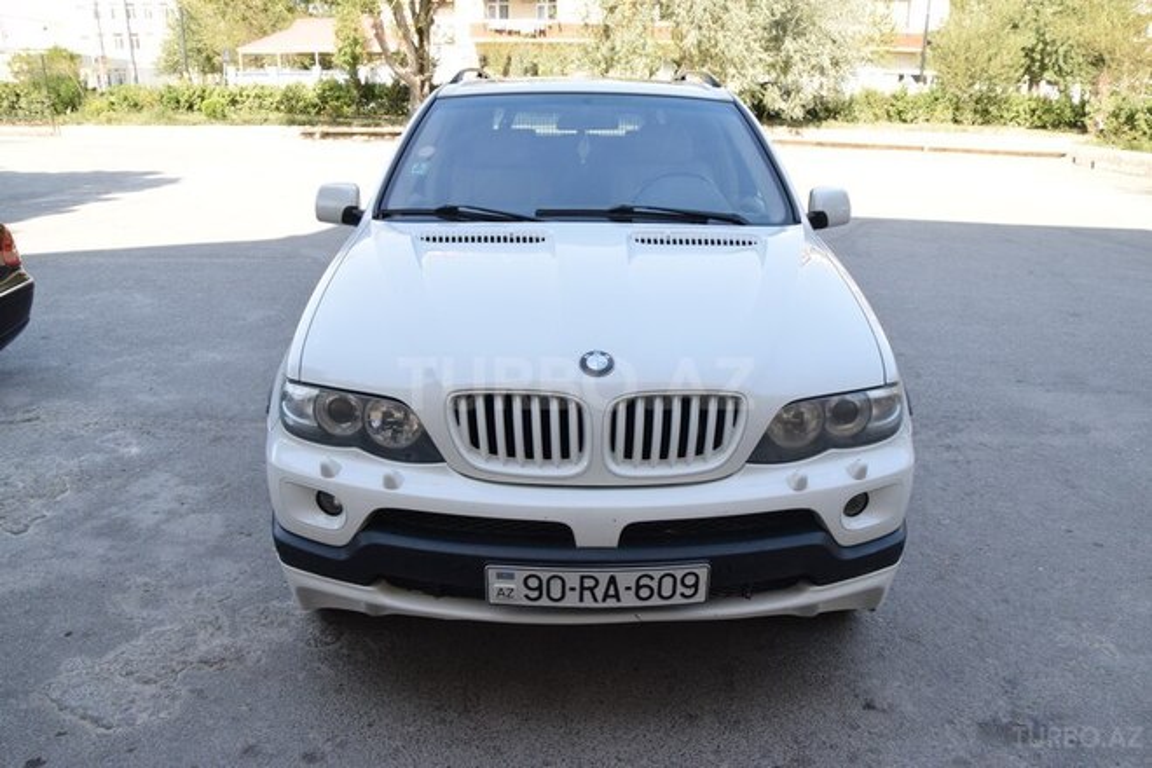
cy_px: 384
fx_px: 864
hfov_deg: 67.4
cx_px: 576
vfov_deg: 47.9
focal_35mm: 27
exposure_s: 1/400
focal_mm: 18
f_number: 10
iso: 1250
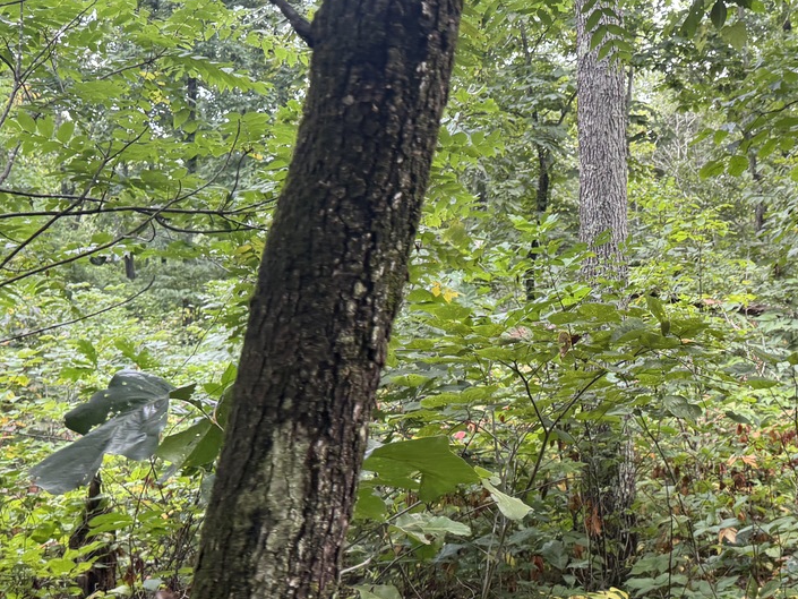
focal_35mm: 49
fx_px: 1130
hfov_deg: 37.2
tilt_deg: -0.9
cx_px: 661
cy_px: 274
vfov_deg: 29.7
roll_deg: +1.6
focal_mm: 6.76
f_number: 1.78
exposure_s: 1/121
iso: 125
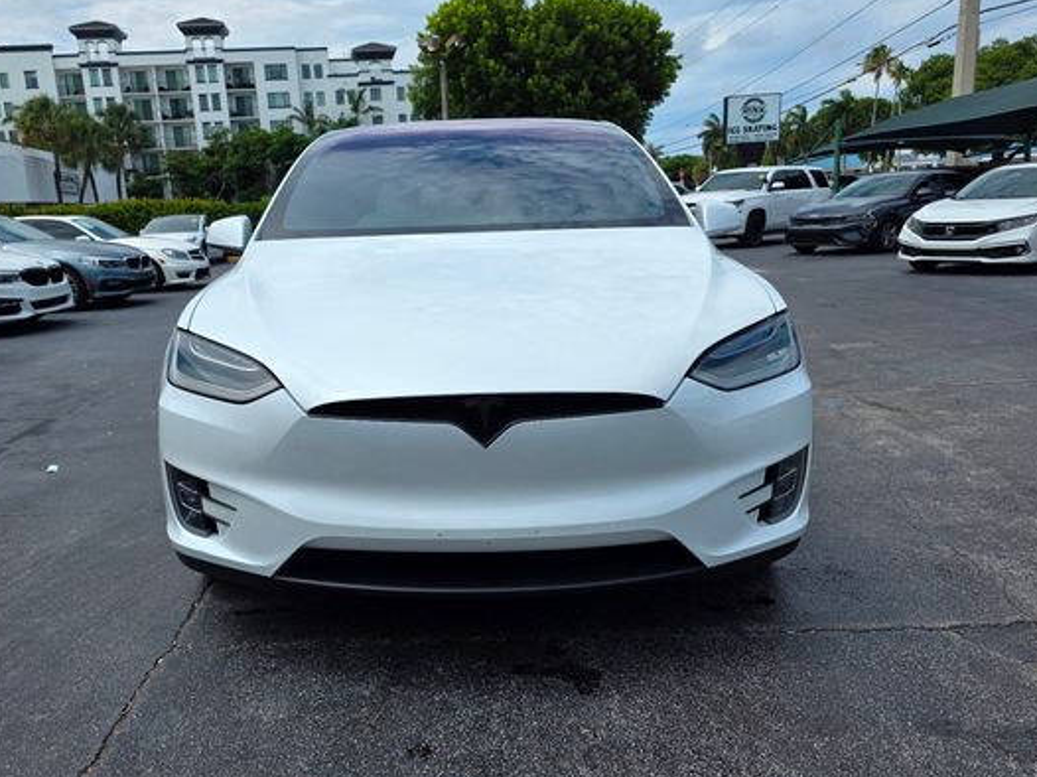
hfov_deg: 63.2
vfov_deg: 49.7
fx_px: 838
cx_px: 449
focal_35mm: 28
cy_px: 388
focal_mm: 6.3
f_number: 1.7
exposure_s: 1/7944
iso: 80
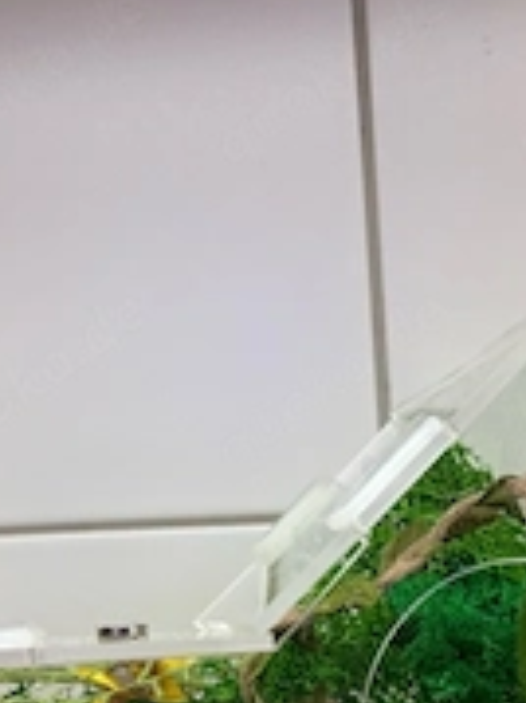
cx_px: 416
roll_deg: +3.6
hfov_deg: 24.8
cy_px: 730
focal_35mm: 58
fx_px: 1177
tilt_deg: -14.3
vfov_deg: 30.5
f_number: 1.6
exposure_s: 1/100
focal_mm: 5.96
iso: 80
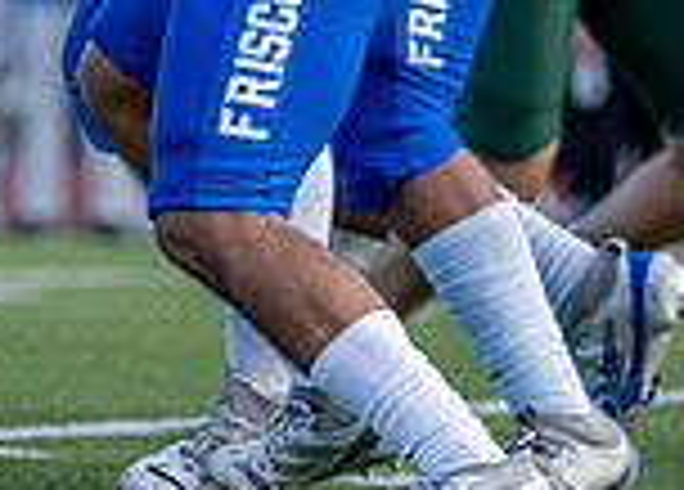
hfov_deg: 2.4
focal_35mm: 829
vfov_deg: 1.7
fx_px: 16126
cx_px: -272
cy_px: -330
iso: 320
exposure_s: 1/1250
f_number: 2.8
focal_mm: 180
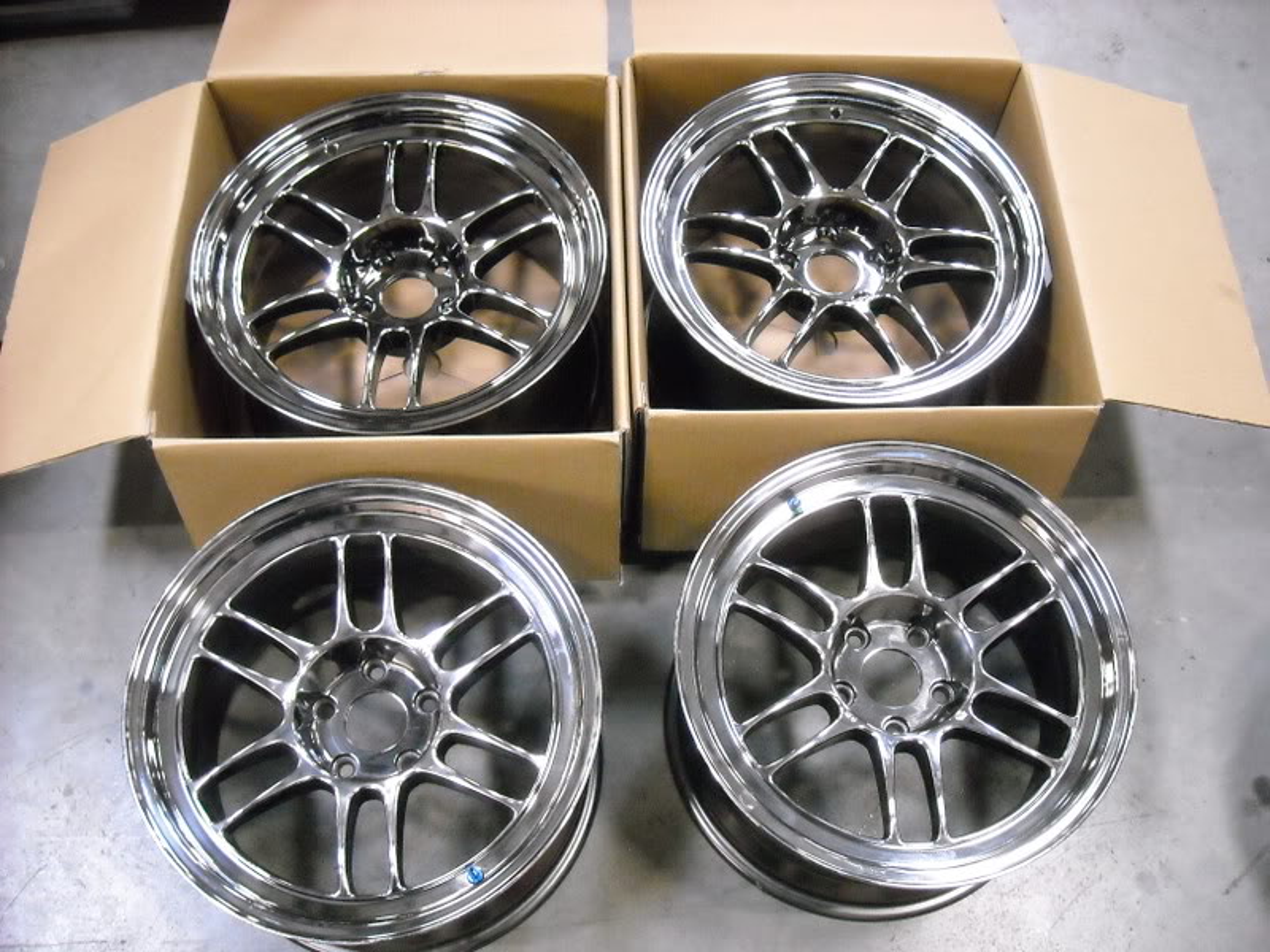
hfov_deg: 52.6
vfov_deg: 40.7
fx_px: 1284
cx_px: 635
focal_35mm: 35
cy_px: 476
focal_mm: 5.7
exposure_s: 1/49
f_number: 2.8
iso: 800
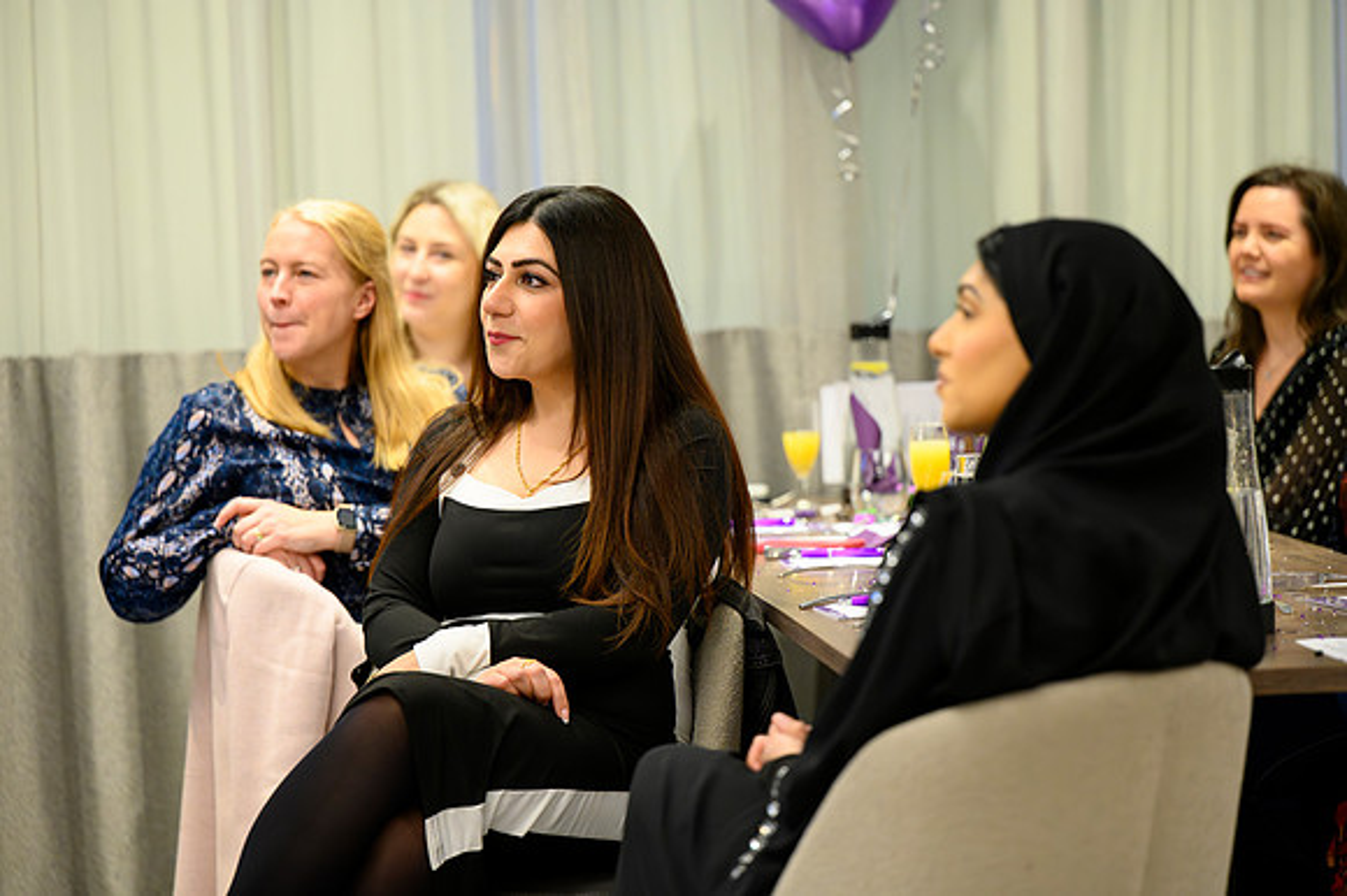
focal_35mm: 115
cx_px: 674
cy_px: 448
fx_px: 4300
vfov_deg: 11.9
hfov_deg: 17.8
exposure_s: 1/200
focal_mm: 115
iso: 3200
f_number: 2.8
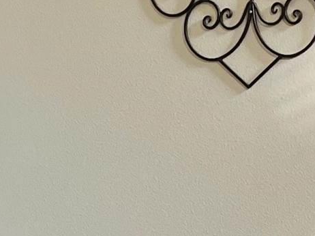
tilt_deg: -8.7
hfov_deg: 11.3
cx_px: 12
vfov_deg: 8.3
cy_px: 413
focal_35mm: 173
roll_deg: -0.1
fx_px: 1573
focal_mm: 5.1
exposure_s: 1/60
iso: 250
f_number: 1.6
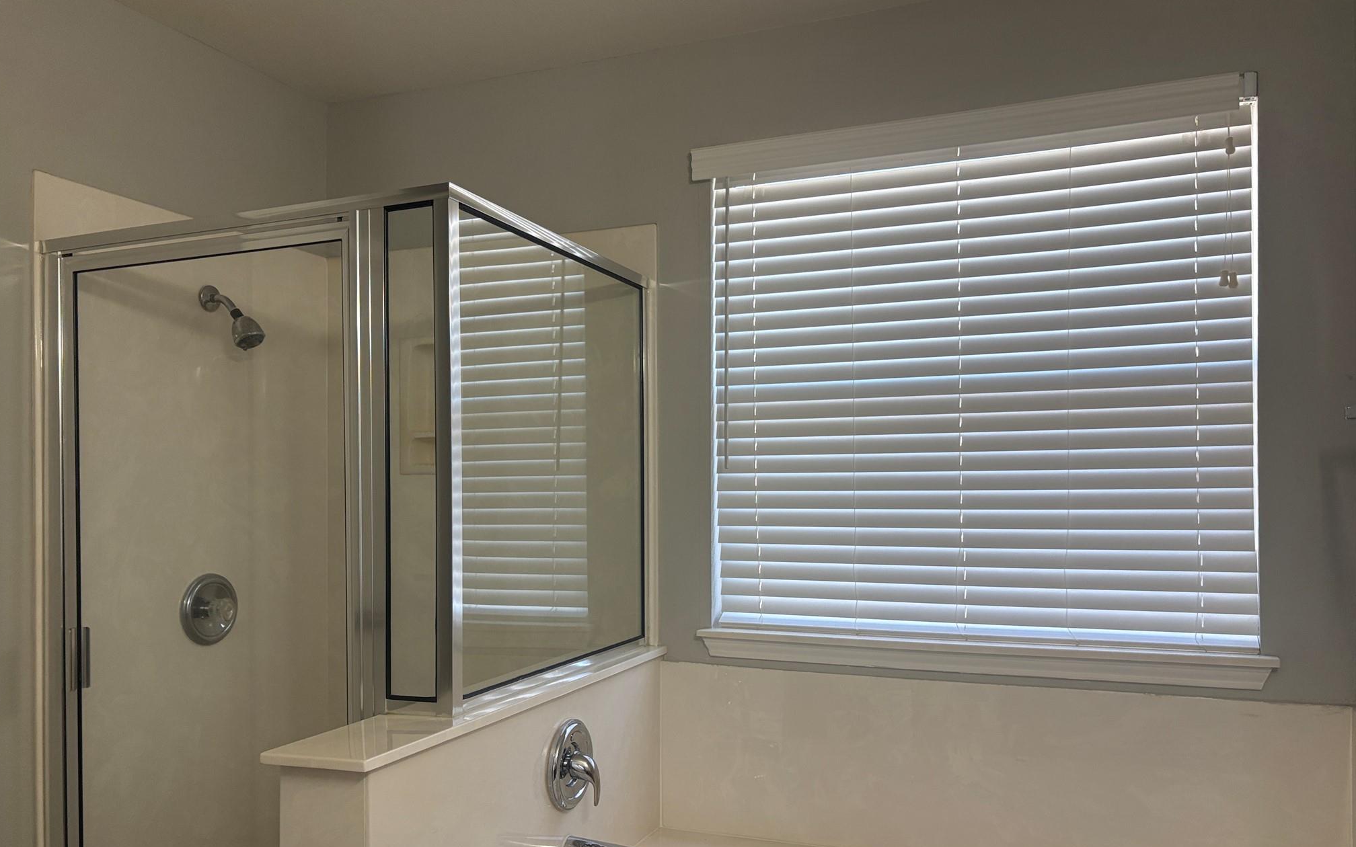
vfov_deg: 44.4
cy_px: 489
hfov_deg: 66.5
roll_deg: +0.6
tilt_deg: +1.0
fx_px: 1035
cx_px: 668
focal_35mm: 28
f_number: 1.6
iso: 100
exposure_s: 1/120
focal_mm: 5.96
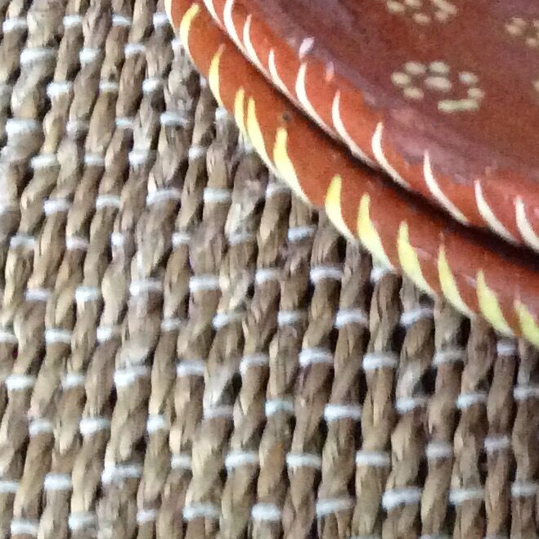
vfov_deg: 15.2
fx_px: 1955
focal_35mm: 111
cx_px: 824
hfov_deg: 14.6
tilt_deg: -49.9
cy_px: -102
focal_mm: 3.3
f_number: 2.4
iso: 400
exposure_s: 1/17
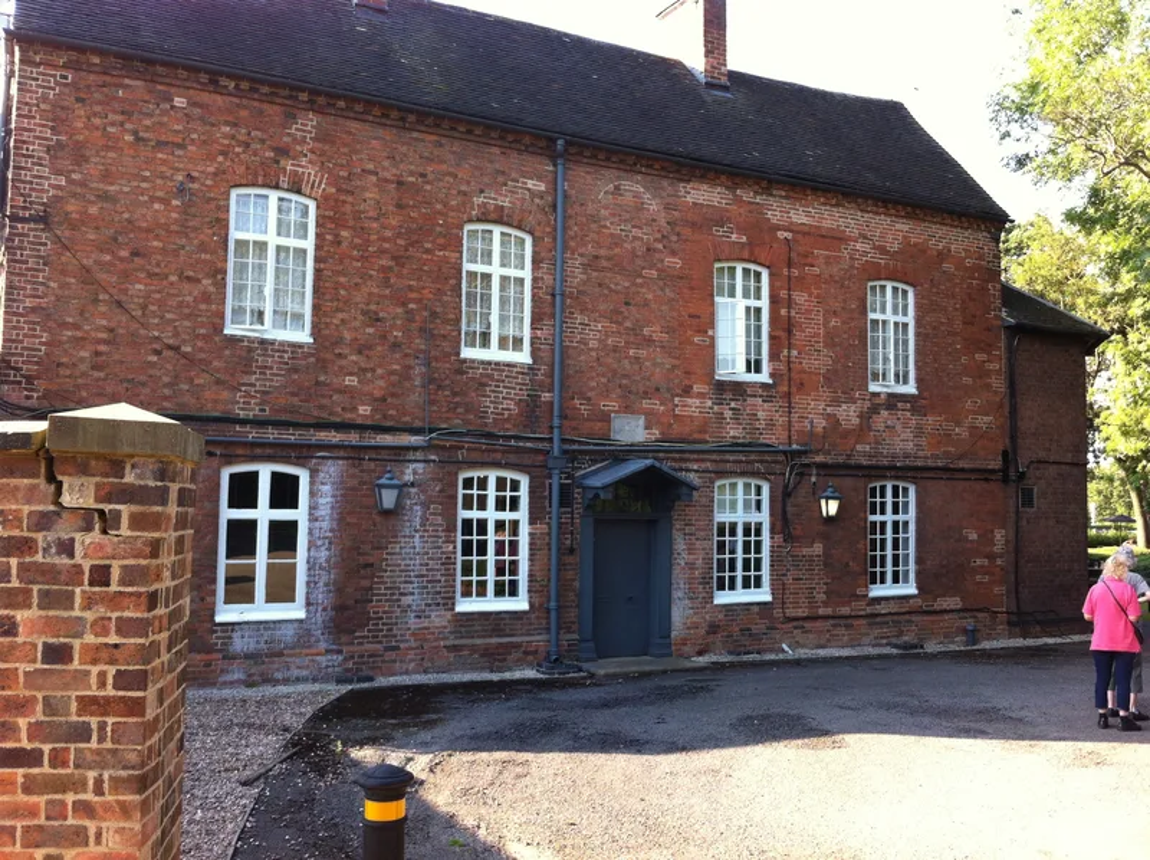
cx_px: 575
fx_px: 1161
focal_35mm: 35
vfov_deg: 40.6
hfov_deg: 52.7
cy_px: 430
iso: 80
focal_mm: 3.85
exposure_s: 1/121
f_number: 2.8
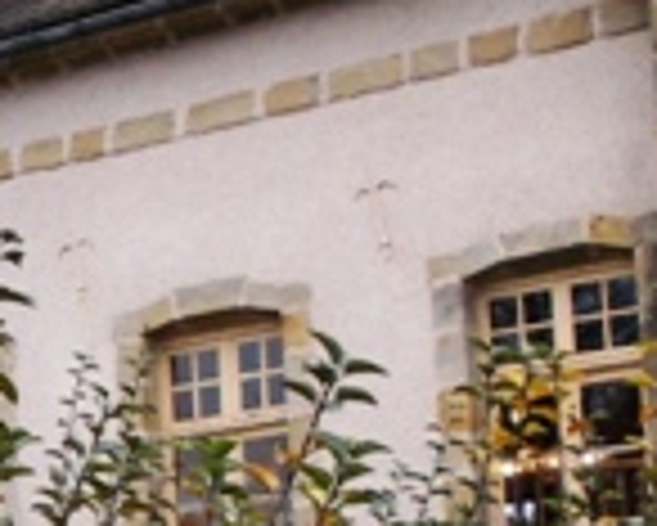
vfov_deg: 12.7
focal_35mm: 120
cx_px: -225
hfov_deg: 15.2
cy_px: 530
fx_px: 2335
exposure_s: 1/125
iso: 80
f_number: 2.7
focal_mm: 4
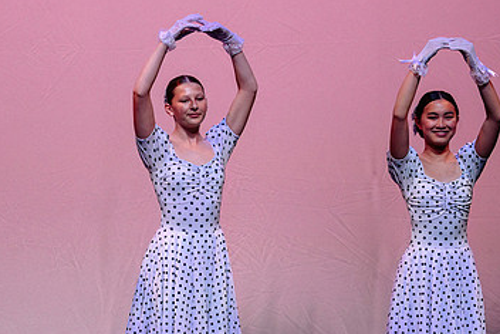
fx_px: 4126
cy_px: 262
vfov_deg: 4.6
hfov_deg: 6.9
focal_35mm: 297
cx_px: 180
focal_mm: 116
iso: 1600
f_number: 2.8
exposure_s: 1/800
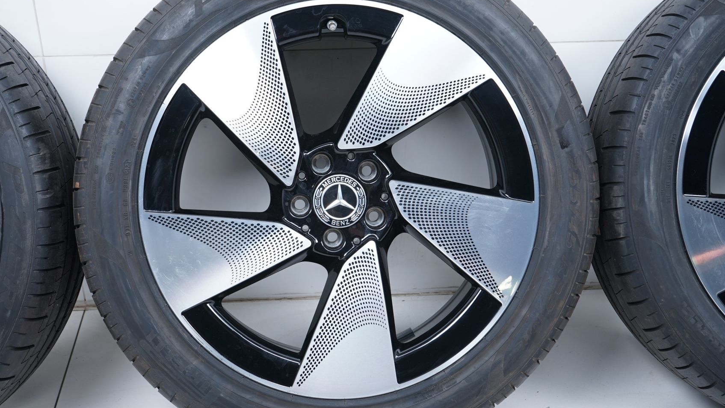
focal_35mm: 51
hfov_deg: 40.6
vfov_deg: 23.5
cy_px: 199
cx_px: 356
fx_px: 980
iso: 250
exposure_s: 1/125
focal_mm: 43
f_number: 7.1
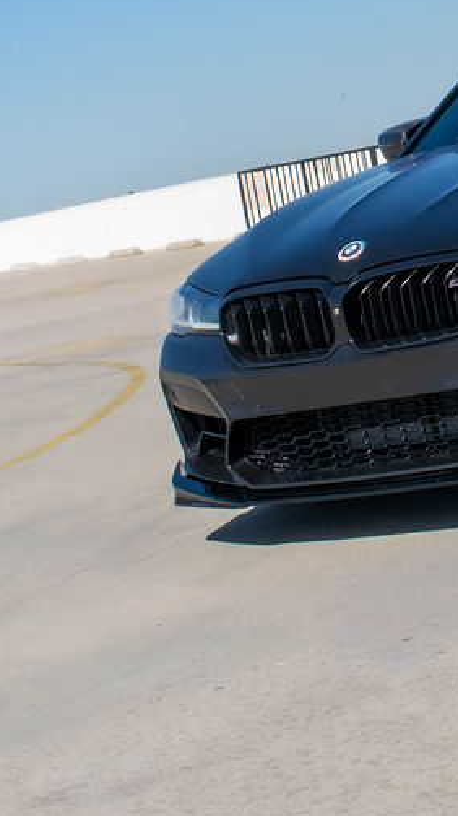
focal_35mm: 101
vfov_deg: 20.4
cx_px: 620
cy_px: -24
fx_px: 2183
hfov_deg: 11.6
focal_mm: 21
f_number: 11
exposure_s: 1/500
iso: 200
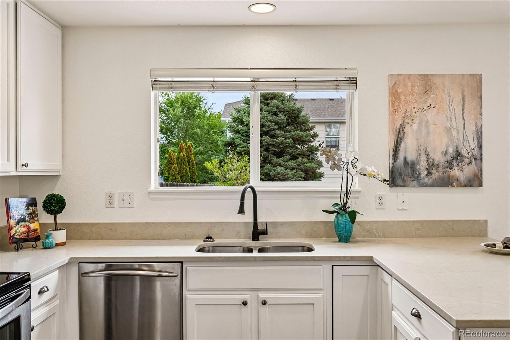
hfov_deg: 61.9
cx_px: 255
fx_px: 425
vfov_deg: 43.6
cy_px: 170
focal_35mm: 30
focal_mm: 30
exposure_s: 1/30
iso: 140
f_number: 8
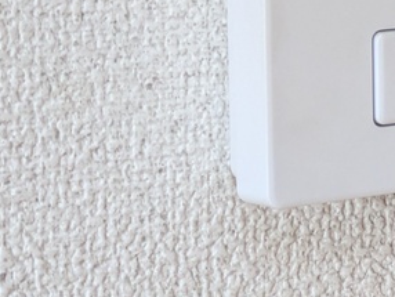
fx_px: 1953
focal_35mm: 171
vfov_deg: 8.5
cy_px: -134
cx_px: 497
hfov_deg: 11.3
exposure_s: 1/120
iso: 98
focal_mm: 5.43
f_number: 1.89
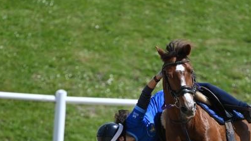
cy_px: 136
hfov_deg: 2.6
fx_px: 5609
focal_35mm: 843
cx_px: 166
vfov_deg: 1.4
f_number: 5.6
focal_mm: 400
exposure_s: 1/1250
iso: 250
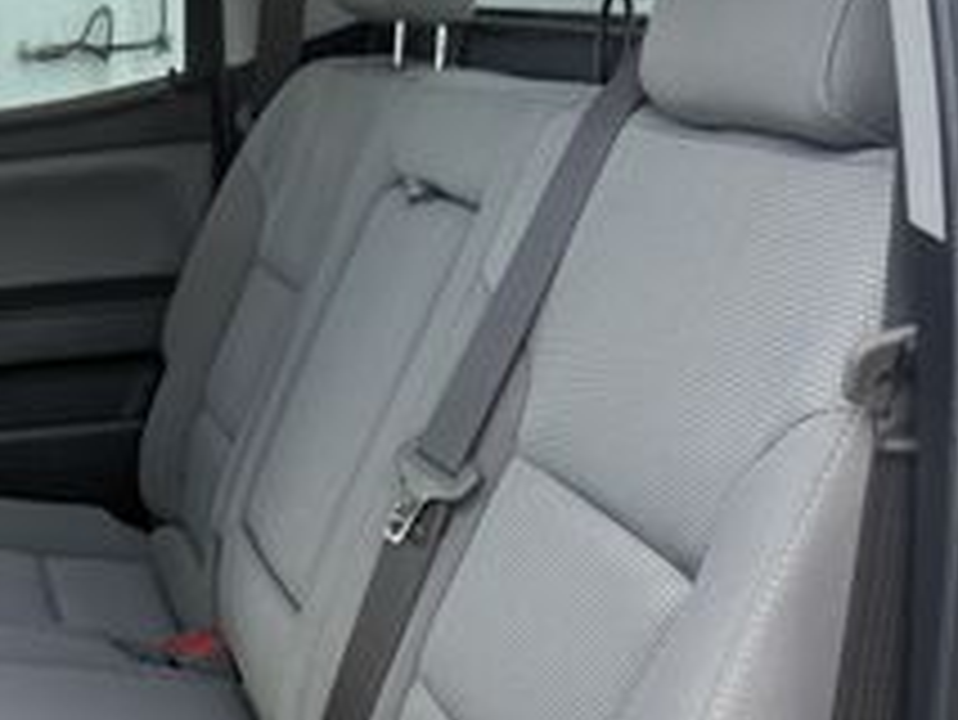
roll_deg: +3.3
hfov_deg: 26.0
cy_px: 688
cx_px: 67
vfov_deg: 19.9
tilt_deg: -17.6
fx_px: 1994
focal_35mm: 72
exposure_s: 1/256
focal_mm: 6.76
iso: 100
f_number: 1.78
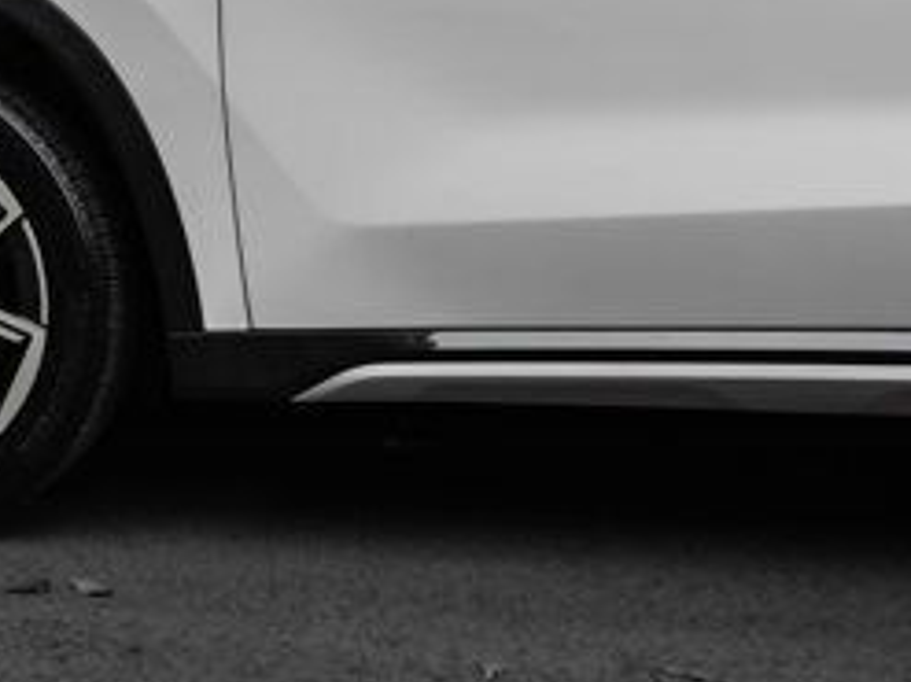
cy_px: -35
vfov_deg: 10.7
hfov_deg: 14.2
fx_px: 3604
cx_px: 59
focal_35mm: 137
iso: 400
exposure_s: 1/500
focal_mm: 55
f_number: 4
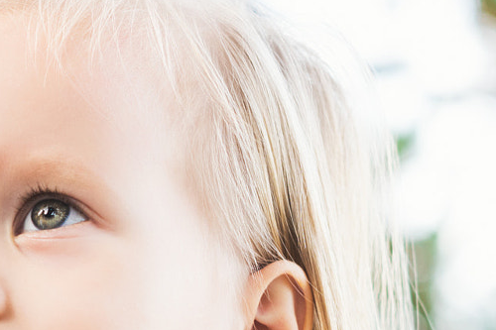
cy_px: 348
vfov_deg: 8.5
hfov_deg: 12.5
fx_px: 2204
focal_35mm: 160
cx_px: -139
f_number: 3.2
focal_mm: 50
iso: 400
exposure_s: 1/125
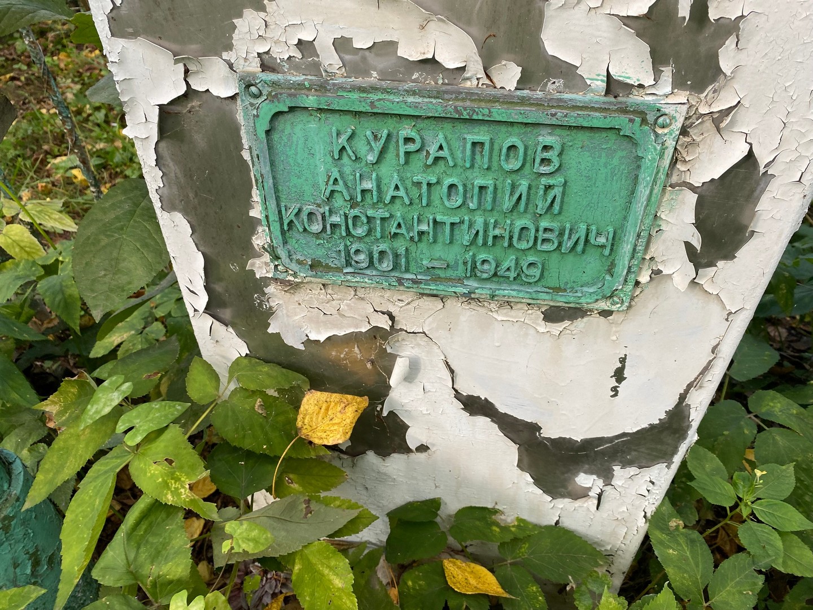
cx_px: 406
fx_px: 611
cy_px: 305
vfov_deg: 53.1
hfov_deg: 67.3
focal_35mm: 26
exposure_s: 1/122
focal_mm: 4.25
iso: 64
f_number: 1.8
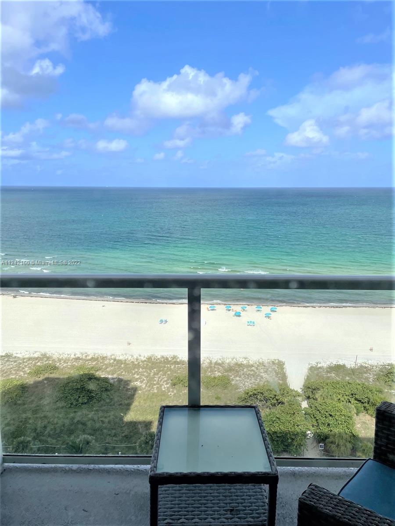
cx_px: 198
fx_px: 396
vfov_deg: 67.3
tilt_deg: -12.0
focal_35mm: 26
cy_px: 263
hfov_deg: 53.1
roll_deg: -1.0
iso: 32
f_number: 1.6
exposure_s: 1/4464
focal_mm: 4.2
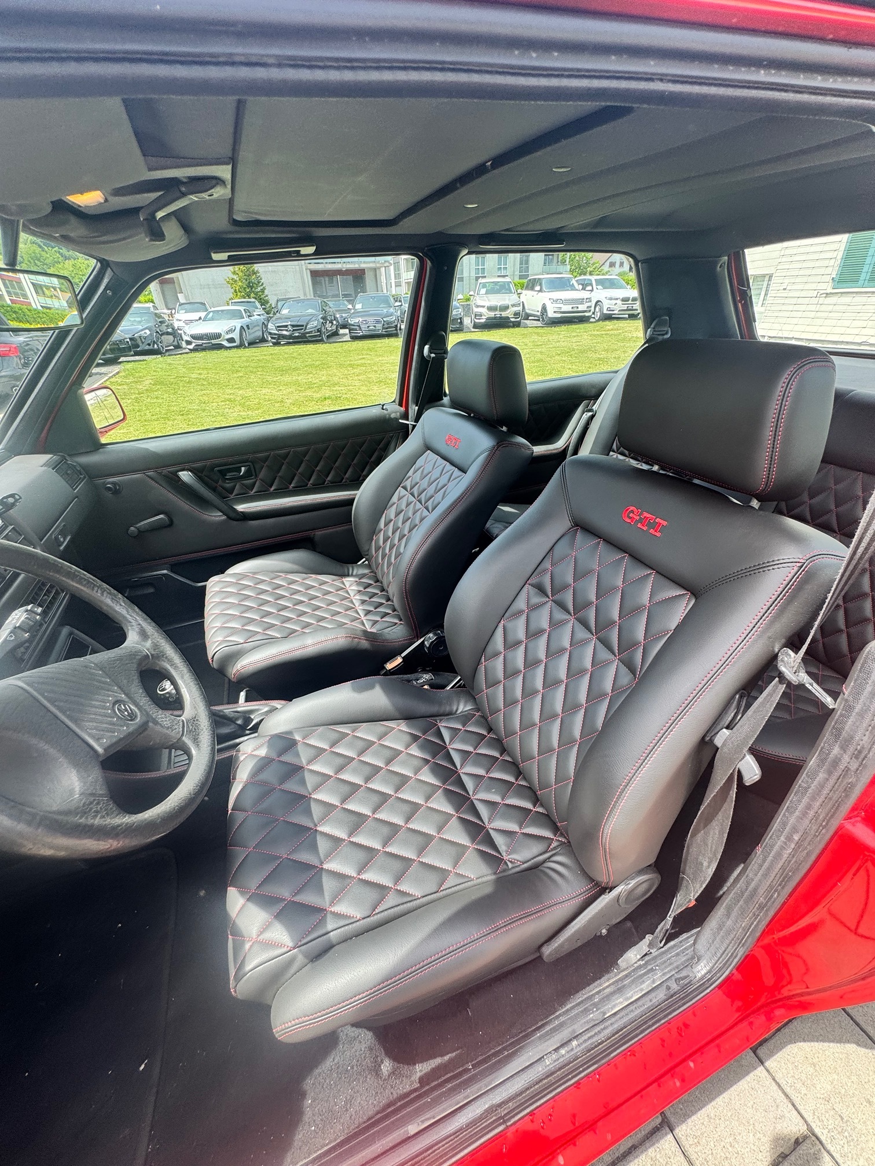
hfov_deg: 85.7
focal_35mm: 14
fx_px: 472
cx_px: 438
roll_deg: +1.4
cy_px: 583
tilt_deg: -32.5
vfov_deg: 102.1
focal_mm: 2.22
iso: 40
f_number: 2.2
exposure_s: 1/148
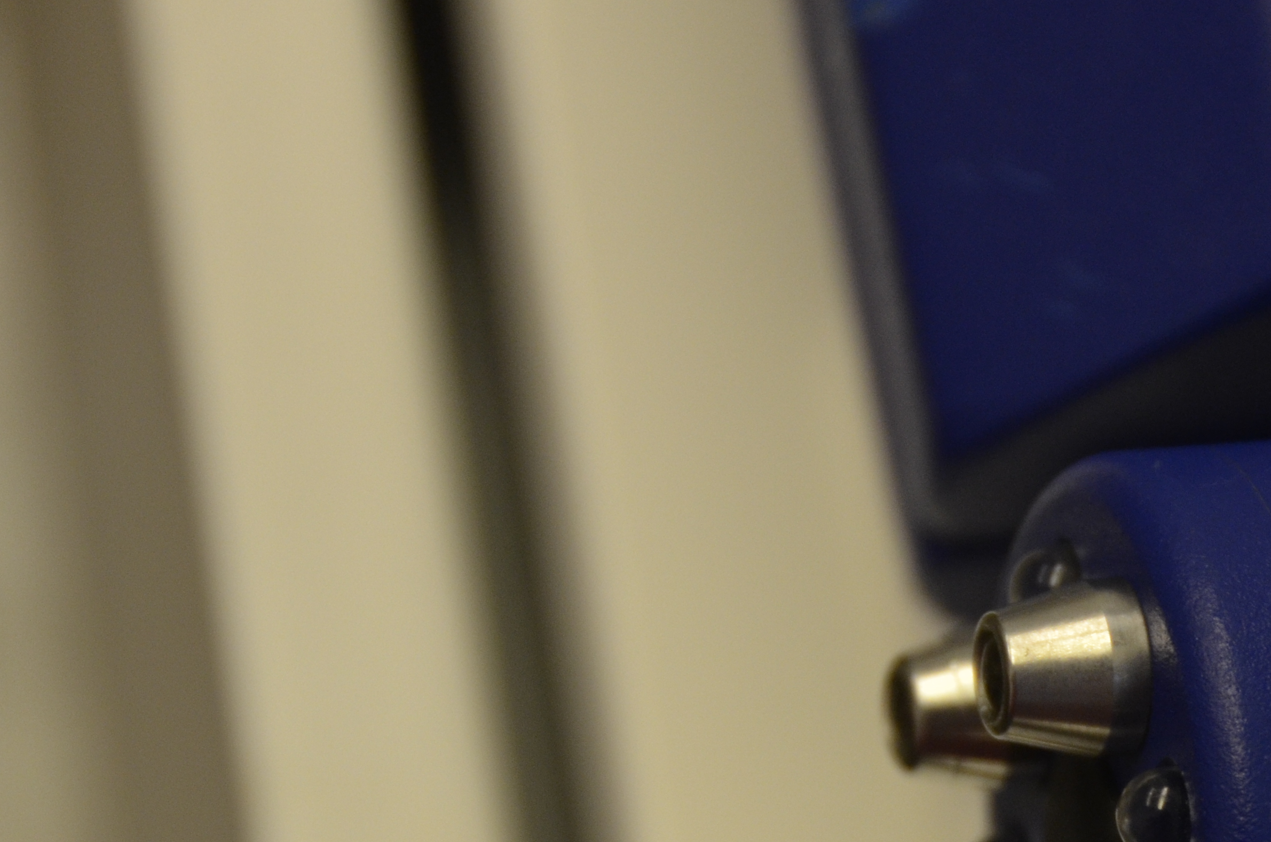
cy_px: 806
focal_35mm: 326
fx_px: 11487
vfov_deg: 4.2
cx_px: 1090
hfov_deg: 6.3
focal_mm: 105
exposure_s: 1/125
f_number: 5.3
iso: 900
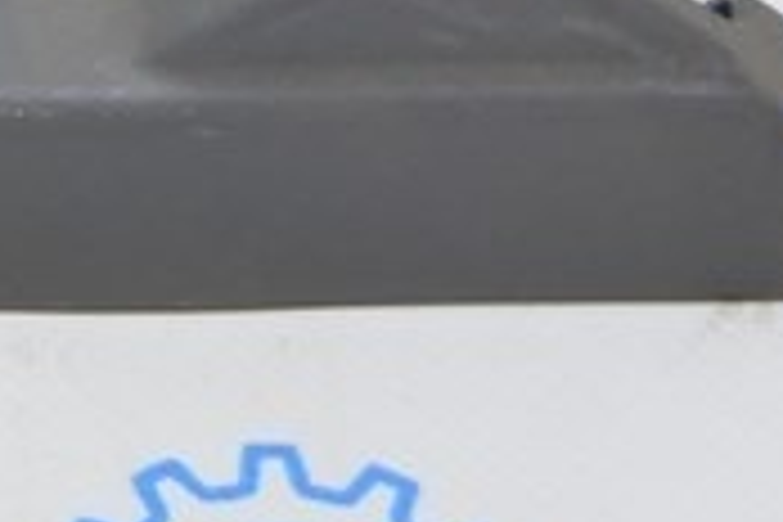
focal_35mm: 283
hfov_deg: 6.9
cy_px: -470
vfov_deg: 4.8
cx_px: -1094
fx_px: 6155
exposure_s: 1/20
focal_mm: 32
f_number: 5.6
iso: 400
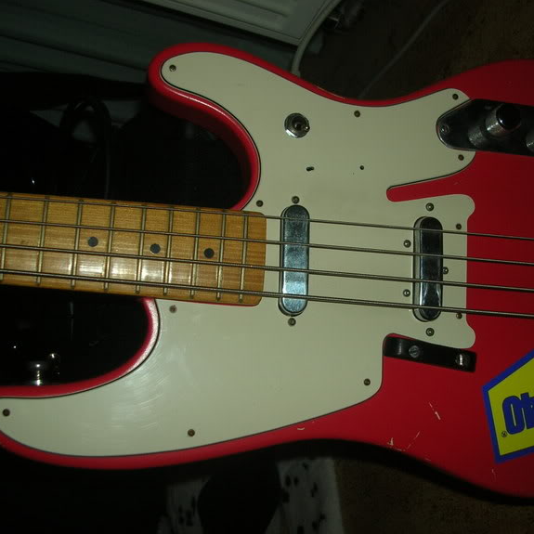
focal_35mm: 43
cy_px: 262
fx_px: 750
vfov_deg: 39.2
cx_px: 327
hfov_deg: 39.0
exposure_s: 1/60.1
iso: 50
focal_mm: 5.8
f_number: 2.8
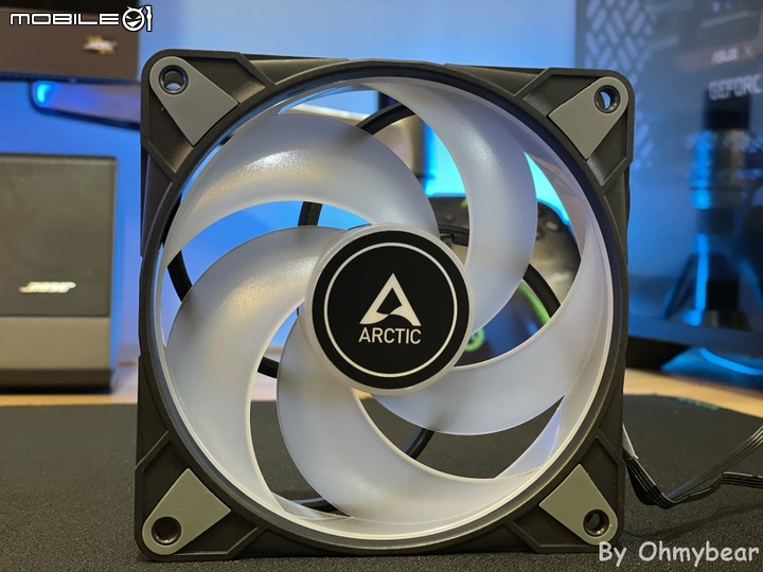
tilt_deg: -1.1
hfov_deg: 36.8
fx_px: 1146
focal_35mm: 52
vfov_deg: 28.0
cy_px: 286
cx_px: 382
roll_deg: -1.1
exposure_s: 1/40
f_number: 2
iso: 400
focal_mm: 6
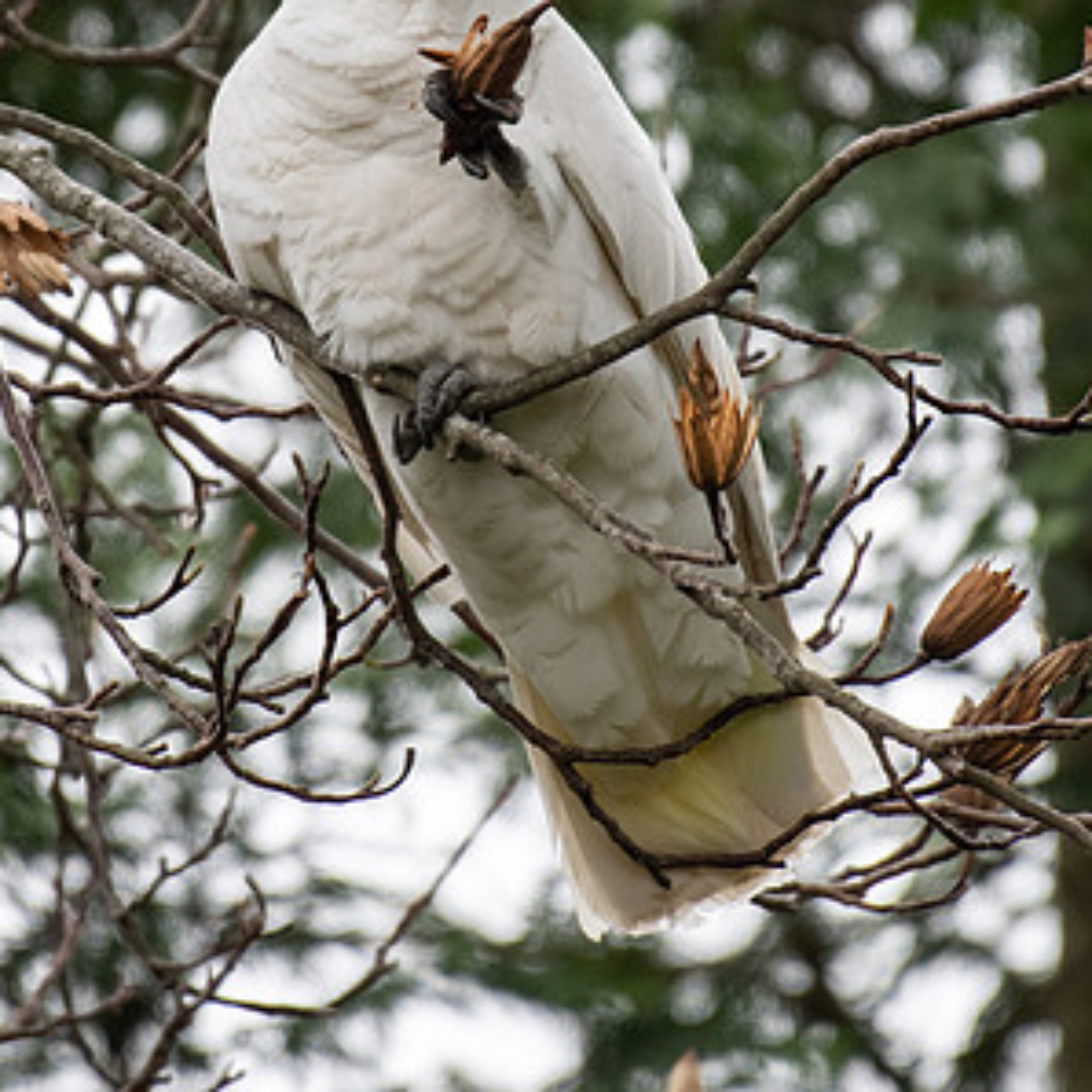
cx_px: 427
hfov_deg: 1.3
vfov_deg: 1.3
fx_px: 49360
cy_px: 181
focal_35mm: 1383
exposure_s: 1/500
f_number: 5.6
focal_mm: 500
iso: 1000
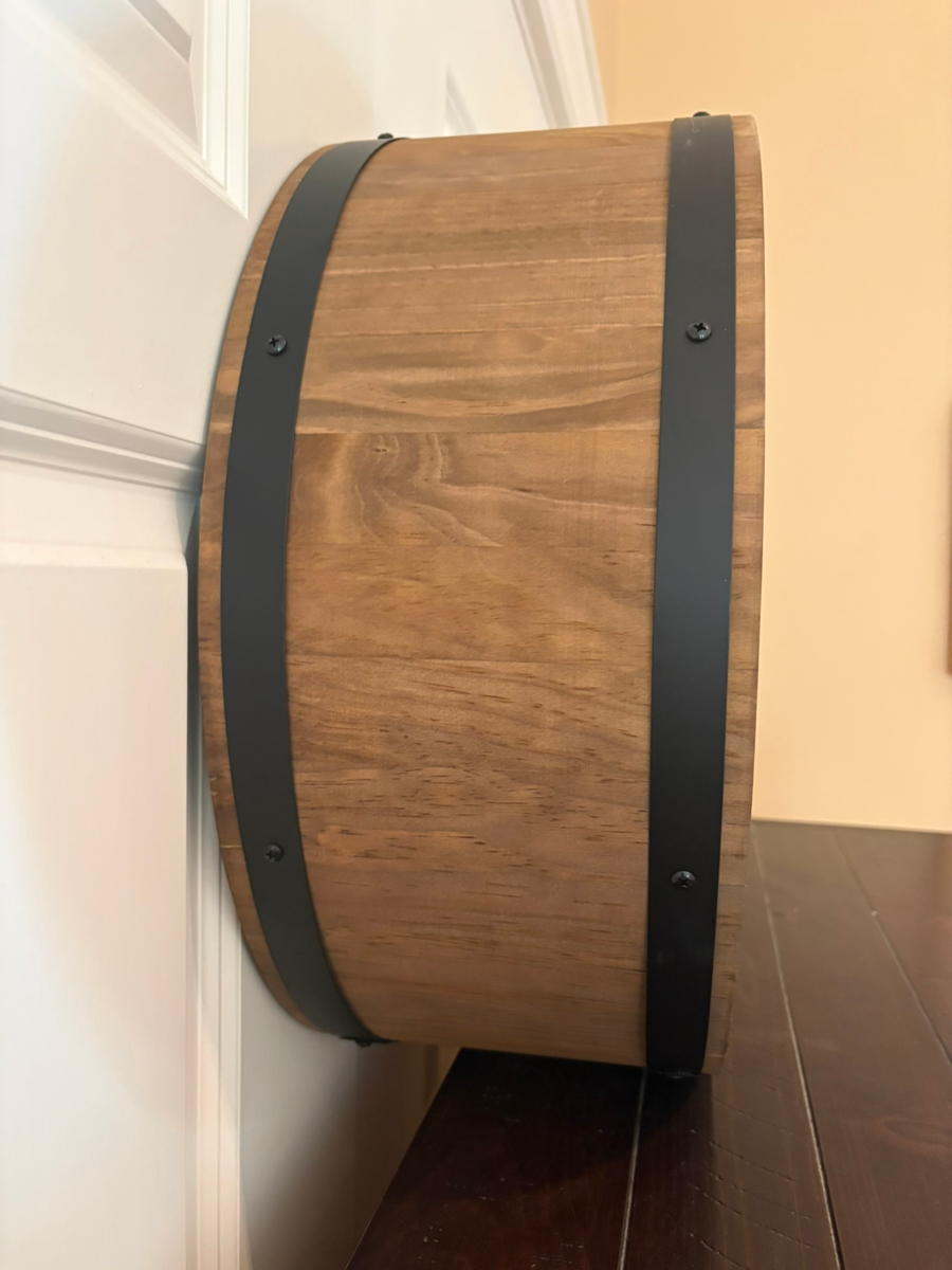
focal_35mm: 26
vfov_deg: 67.3
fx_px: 953
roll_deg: -1.8
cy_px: 635
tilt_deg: -3.9
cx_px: 476
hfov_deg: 53.1
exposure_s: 1/60
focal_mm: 5.96
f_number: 1.6
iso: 400
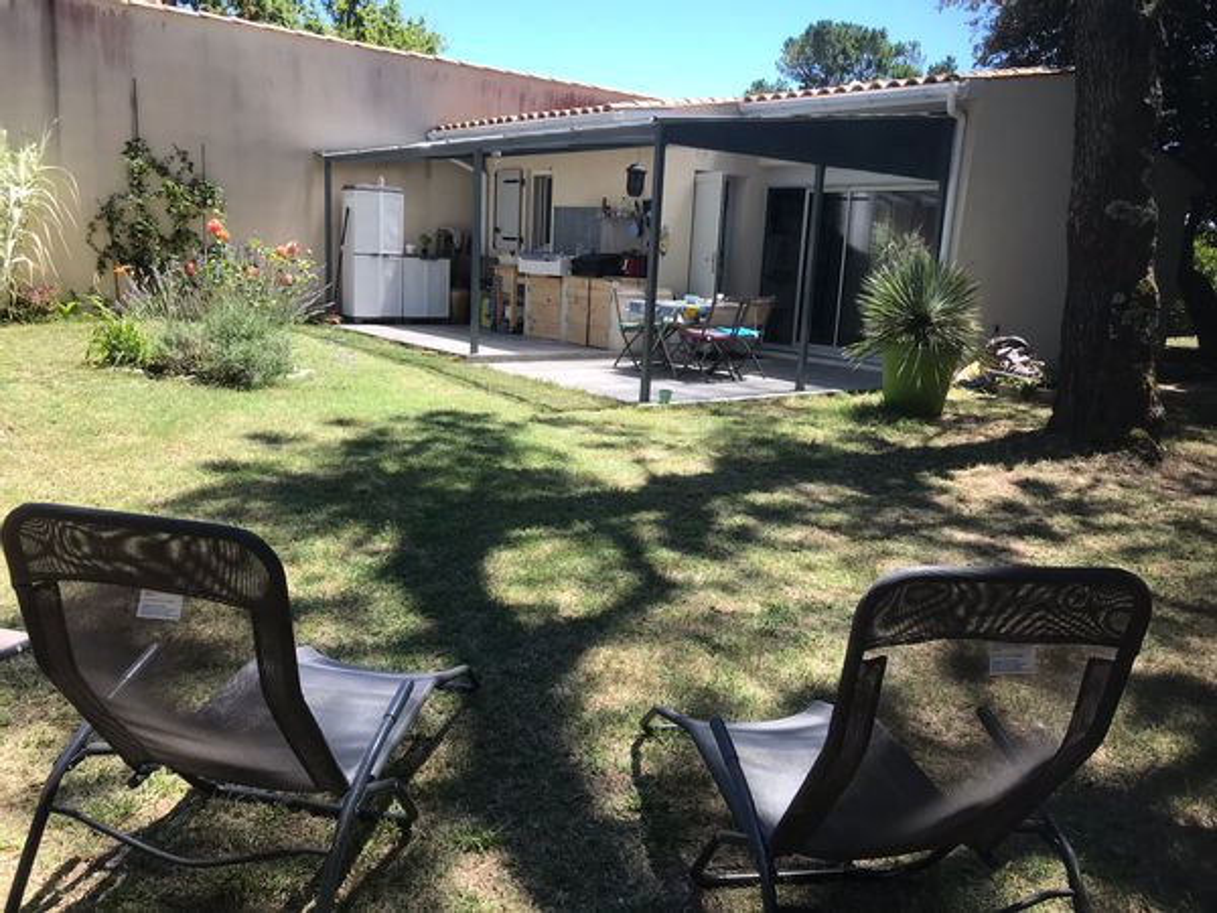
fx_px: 984
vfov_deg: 49.7
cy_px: 456
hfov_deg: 63.4
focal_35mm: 28
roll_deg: -2.4
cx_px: 608
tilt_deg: -11.5
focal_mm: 3.99
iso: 20
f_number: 1.8
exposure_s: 1/669
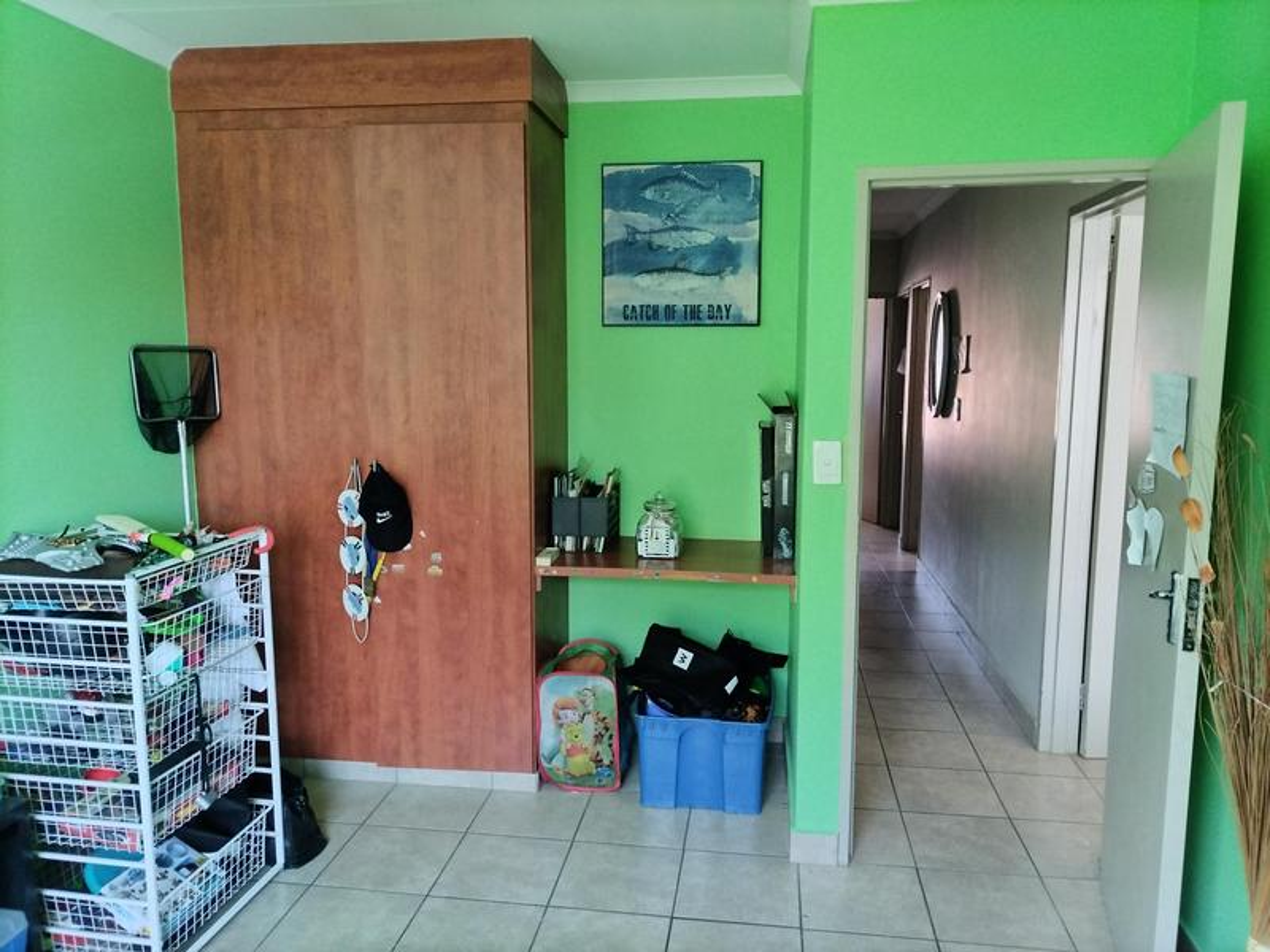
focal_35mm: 26
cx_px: 635
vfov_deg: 53.1
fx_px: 954
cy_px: 476
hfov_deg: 67.3
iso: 1692
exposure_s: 1/100
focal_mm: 4.7
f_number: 1.8
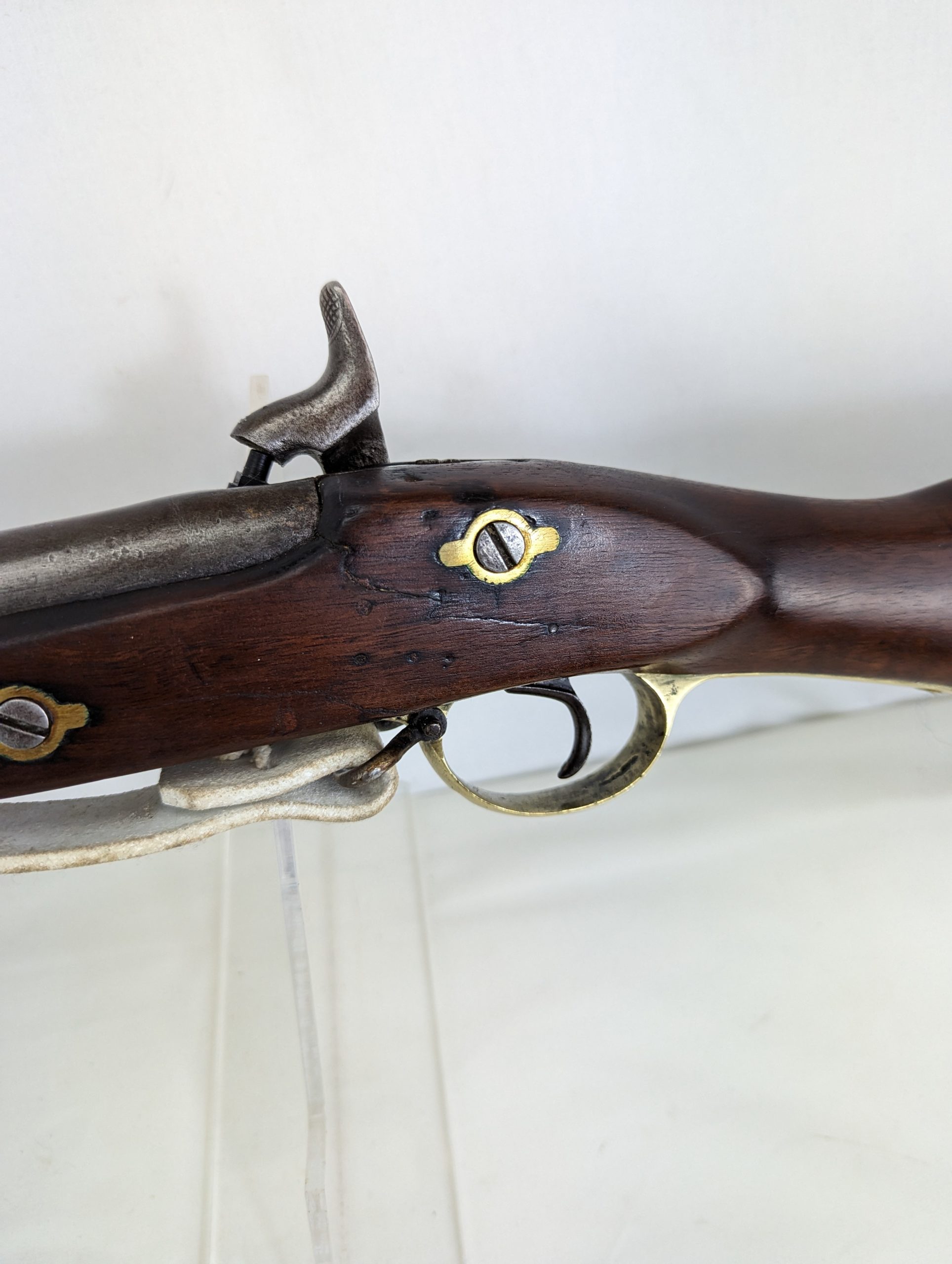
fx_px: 878
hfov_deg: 56.9
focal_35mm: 24
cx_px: 476
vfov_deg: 71.5
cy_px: 632
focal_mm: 6.81
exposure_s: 1/290
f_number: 1.85
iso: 161
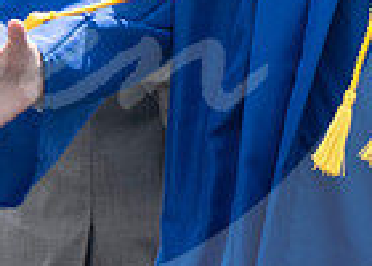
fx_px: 11727
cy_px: -194
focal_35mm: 1110
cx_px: -251
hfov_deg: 1.8
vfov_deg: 1.3
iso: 200
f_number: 7.1
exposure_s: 1/250
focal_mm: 90
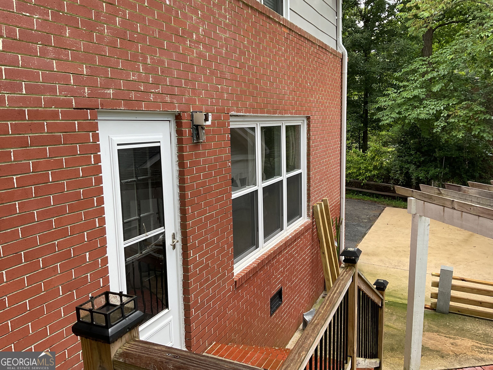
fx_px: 413
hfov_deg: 61.7
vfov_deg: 48.2
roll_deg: +0.8
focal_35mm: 29
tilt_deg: -7.1
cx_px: 246
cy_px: 185
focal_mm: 3
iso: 16
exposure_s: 1/132
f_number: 1.8
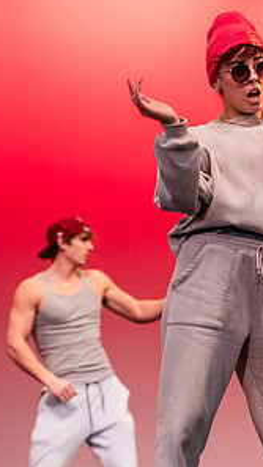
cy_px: 273
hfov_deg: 8.4
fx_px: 1773
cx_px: 258
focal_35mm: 143
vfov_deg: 15.0
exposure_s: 1/320
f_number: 3.2
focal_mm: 70
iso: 4000
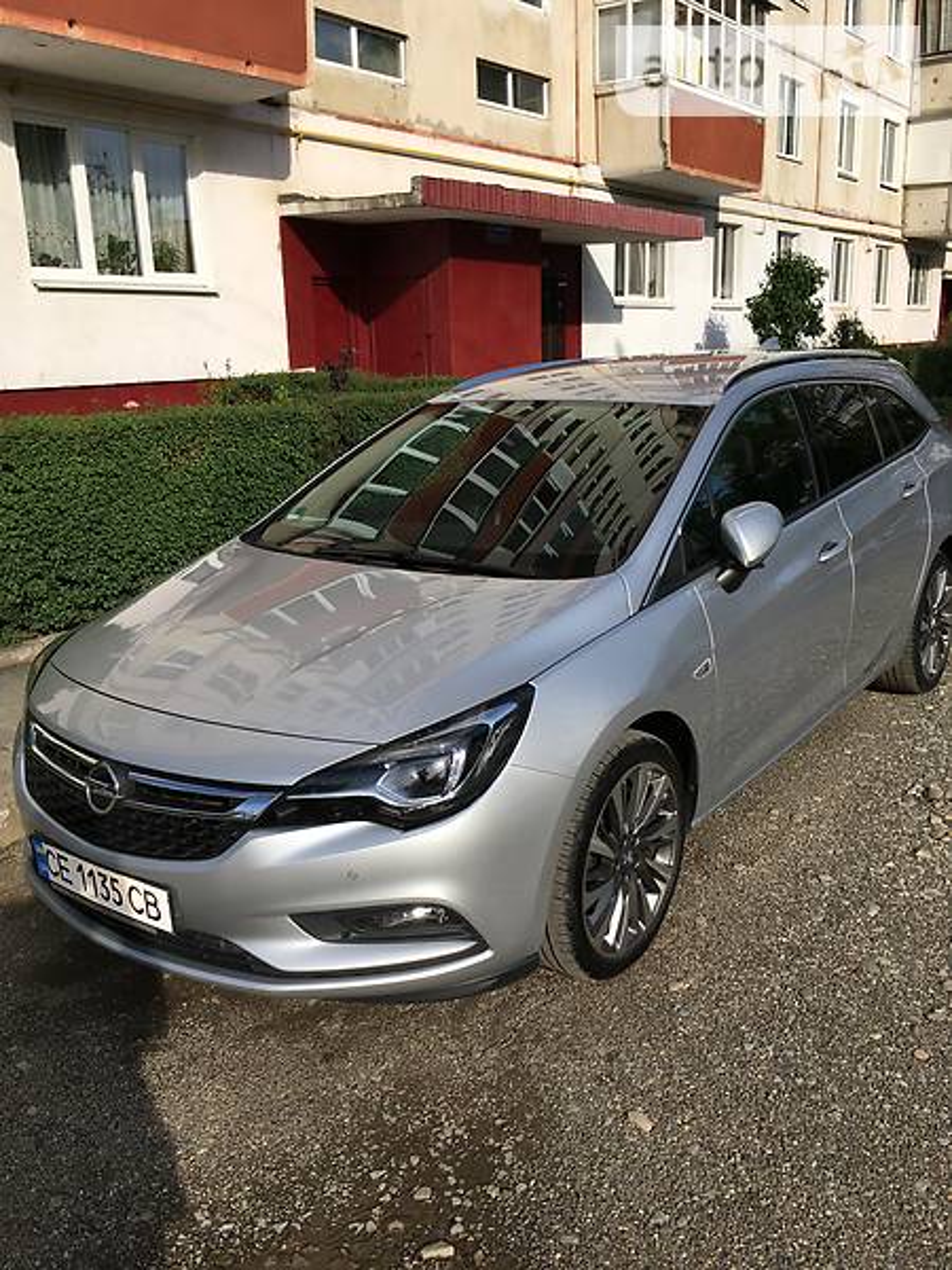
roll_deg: +2.1
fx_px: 1063
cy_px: 635
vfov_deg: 61.7
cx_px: 476
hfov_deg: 48.2
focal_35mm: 29
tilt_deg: -14.4
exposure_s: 1/1748
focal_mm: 4.2
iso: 25
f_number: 2.2
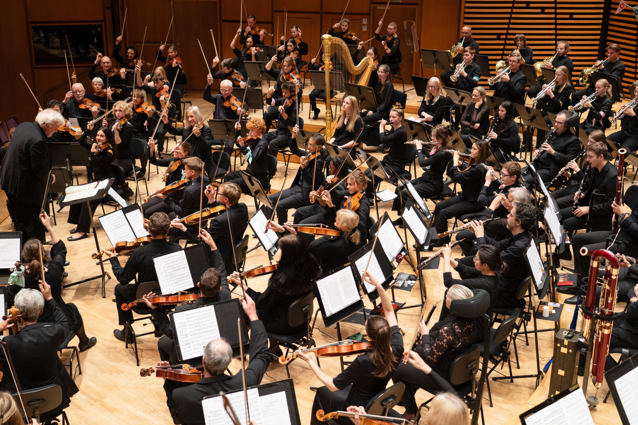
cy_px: 212
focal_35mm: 46
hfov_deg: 42.7
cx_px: 319
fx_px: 815
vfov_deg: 29.2
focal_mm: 46
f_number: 4
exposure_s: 1/200
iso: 2500
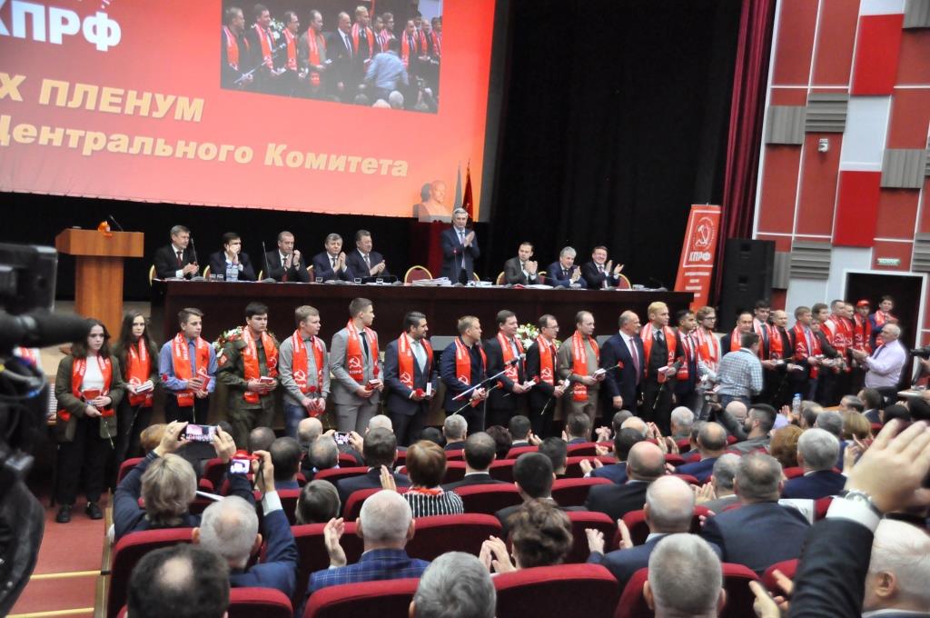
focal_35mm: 48
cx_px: 465
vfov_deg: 28.0
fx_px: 1238
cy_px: 309
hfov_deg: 41.2
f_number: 5
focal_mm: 32
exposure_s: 1/125
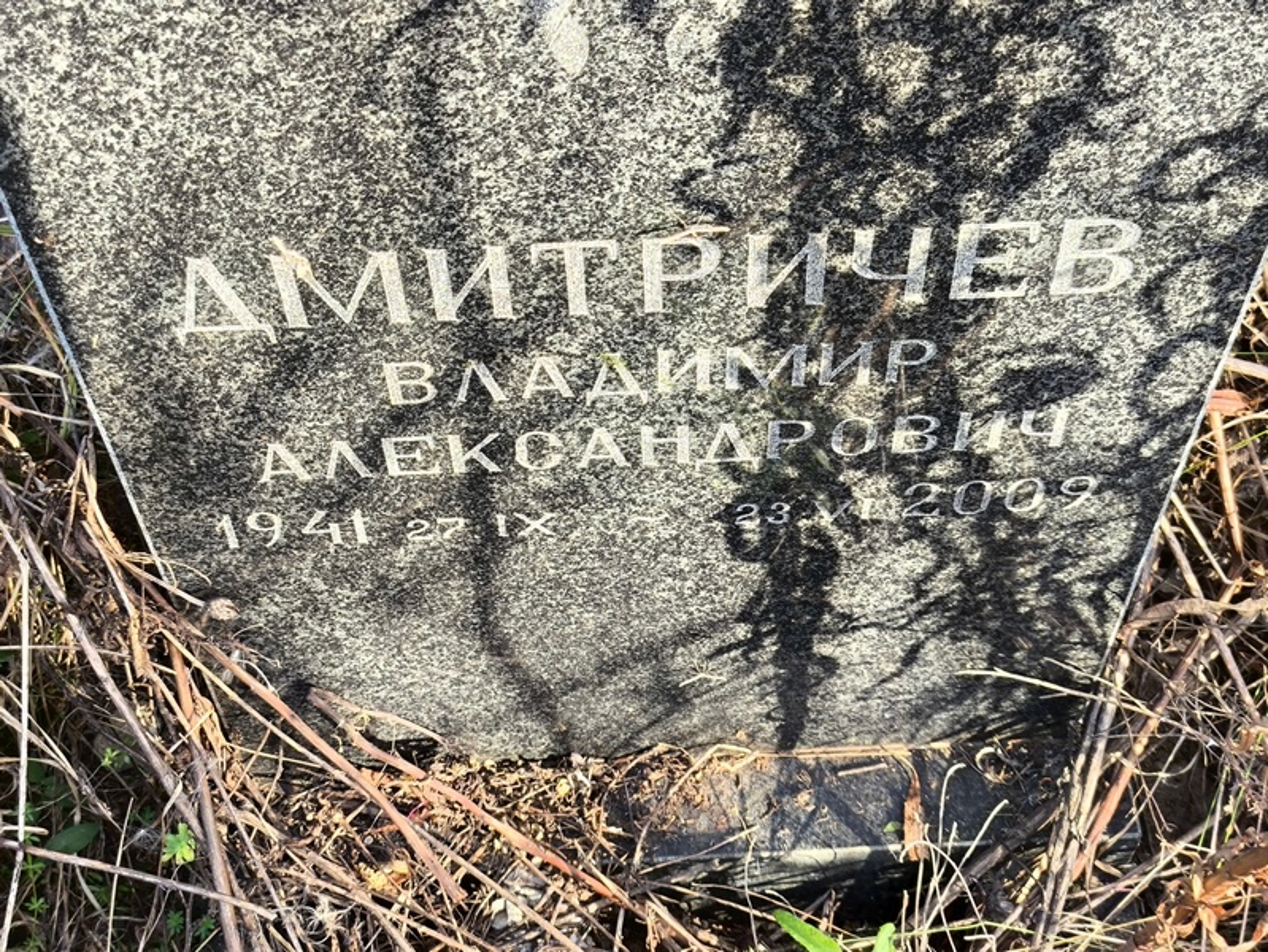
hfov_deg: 38.2
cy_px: 476
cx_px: 634
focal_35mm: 50
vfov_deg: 29.1
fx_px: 1832
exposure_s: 1/120
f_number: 1.7
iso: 50
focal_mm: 4.71
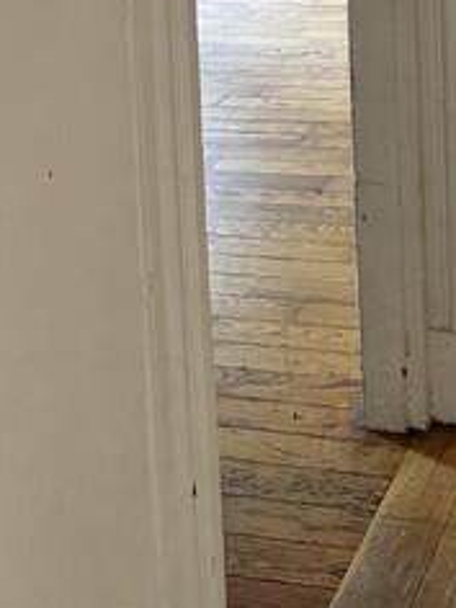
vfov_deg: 21.7
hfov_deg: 17.8
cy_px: -247
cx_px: 569
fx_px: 1370
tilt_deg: -5.1
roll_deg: +1.9
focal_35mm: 78
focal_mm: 6.76
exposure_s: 1/60
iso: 320
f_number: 1.78
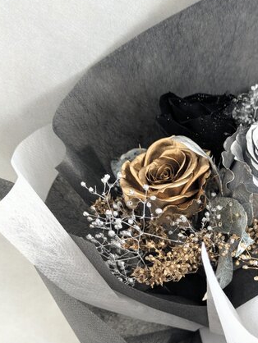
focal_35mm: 51
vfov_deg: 37.0
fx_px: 506
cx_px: 206
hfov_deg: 28.0
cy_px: 232
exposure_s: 1/30
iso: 357
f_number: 1.89
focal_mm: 5.43
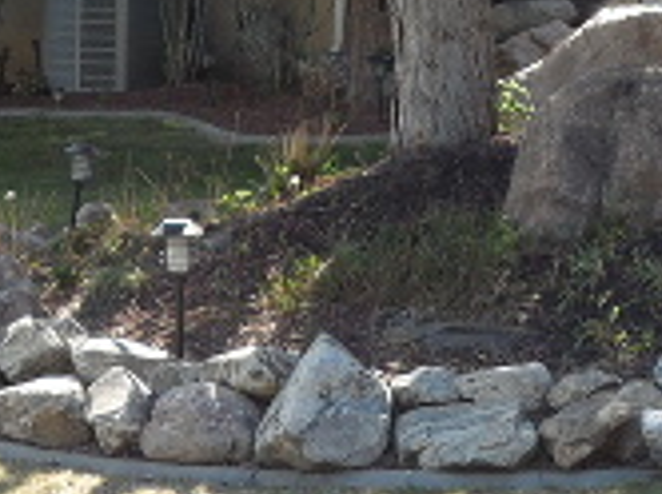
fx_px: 2731
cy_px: -191
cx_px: 287
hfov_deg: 13.8
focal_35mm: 143
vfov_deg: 10.1
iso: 80
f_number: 4
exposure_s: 1/125
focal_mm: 6.6
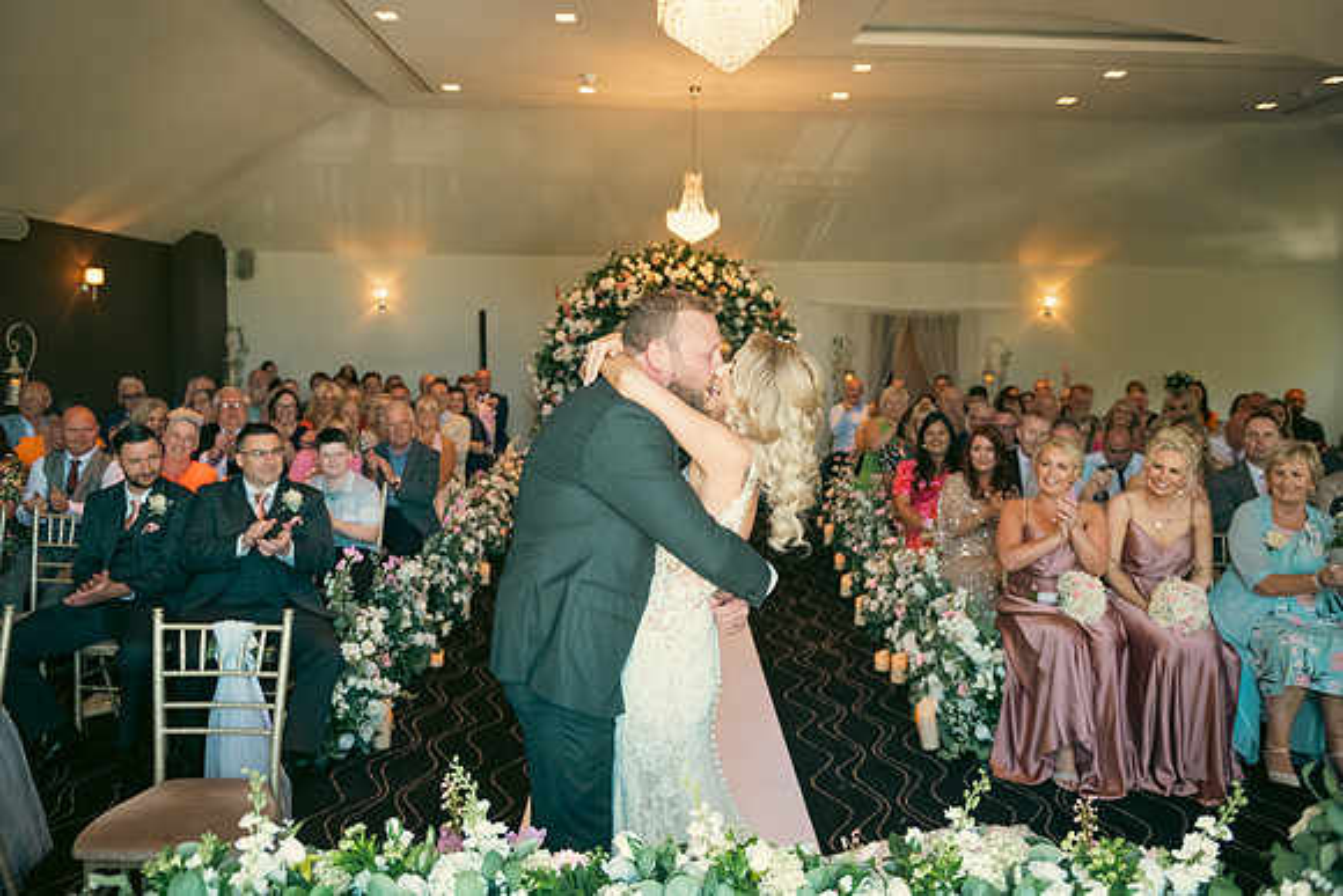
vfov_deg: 45.0
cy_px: 448
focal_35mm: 29
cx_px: 672
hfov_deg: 63.6
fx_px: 1082
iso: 1000
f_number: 3.5
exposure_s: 1/160
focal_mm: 29
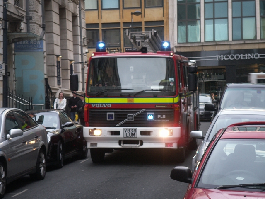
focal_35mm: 111
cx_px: 132
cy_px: 100
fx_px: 850
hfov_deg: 17.7
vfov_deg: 13.3
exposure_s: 1/40
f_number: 3.8
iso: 64
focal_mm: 23.1
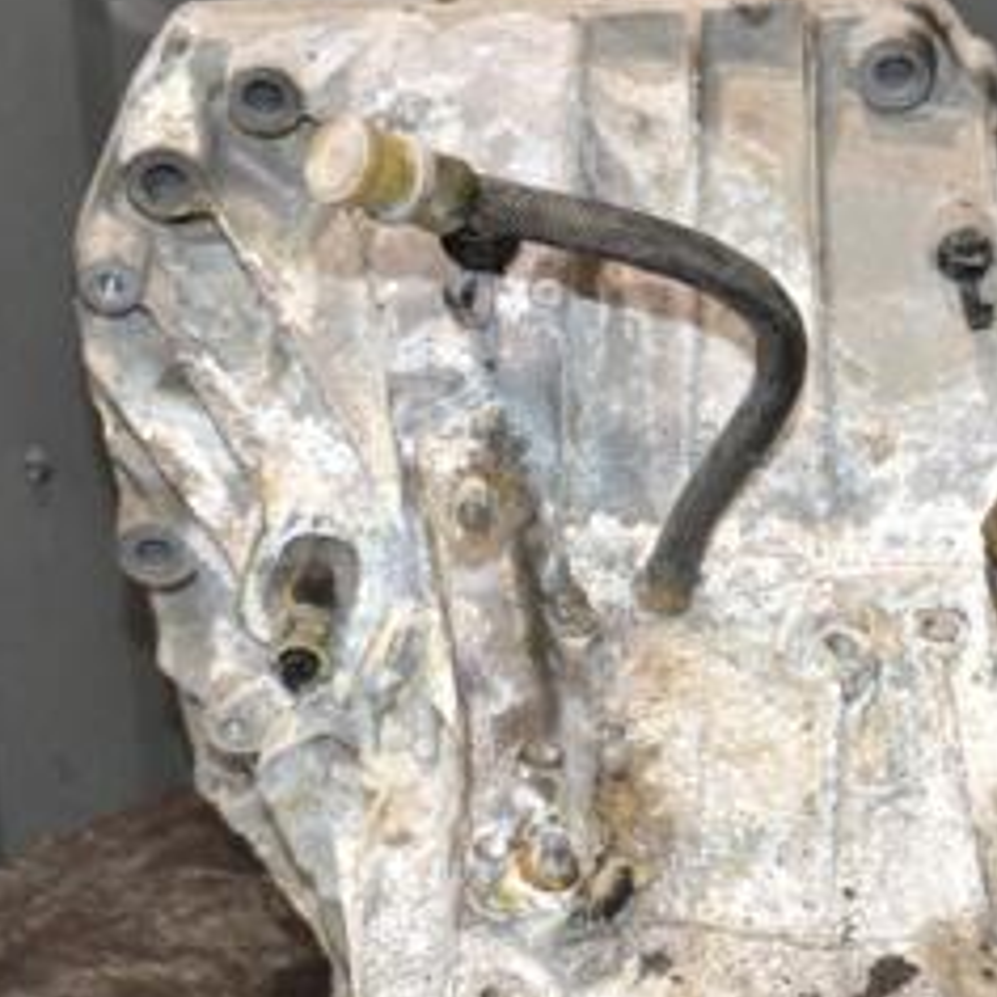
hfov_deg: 15.8
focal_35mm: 110
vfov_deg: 15.7
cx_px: 684
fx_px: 3584
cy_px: 777
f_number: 5
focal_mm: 34
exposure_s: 1/60
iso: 800
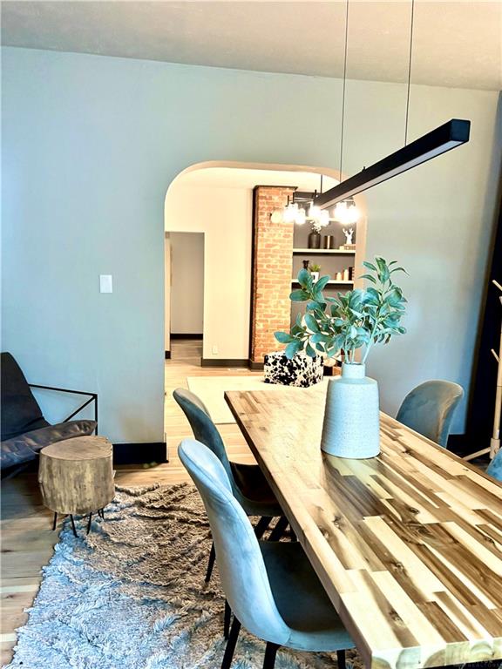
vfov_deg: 67.3
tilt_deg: -5.4
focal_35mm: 26
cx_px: 251
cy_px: 334
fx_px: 503
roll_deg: -1.3
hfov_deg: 53.1
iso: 320
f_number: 1.6
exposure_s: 1/60
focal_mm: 5.96
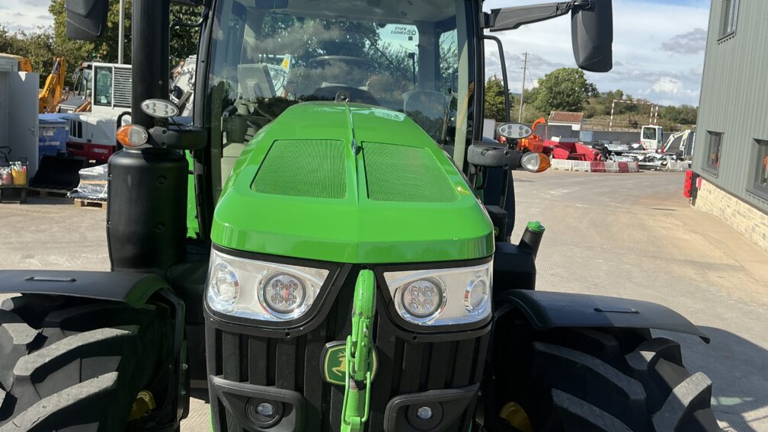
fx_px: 631
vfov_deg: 37.7
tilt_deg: -4.3
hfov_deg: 62.6
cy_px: 176
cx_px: 379
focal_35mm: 31
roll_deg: -3.5
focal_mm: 3
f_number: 1.8
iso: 25
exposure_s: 1/1195
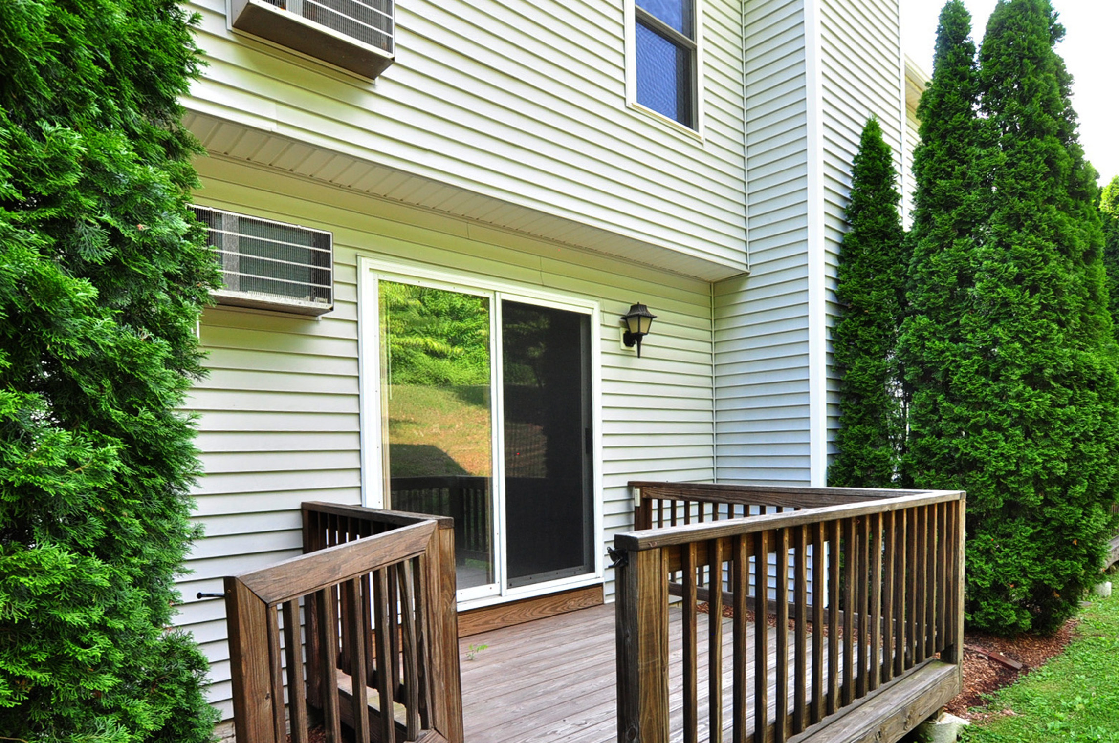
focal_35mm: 19
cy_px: 457
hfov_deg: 86.5
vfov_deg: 63.7
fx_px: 590
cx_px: 635
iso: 500
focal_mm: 10
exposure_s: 1/60
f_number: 8
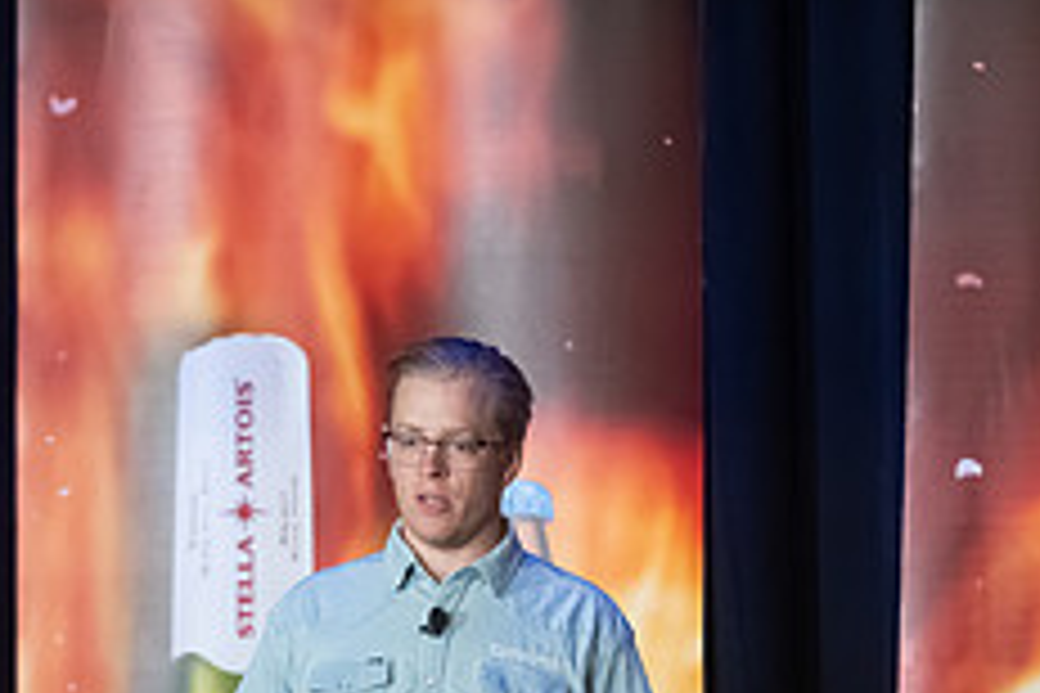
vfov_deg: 2.7
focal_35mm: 518
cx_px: 581
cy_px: 826
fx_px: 14963
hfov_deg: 4.0
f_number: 2.8
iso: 5600
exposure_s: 1/320
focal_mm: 200
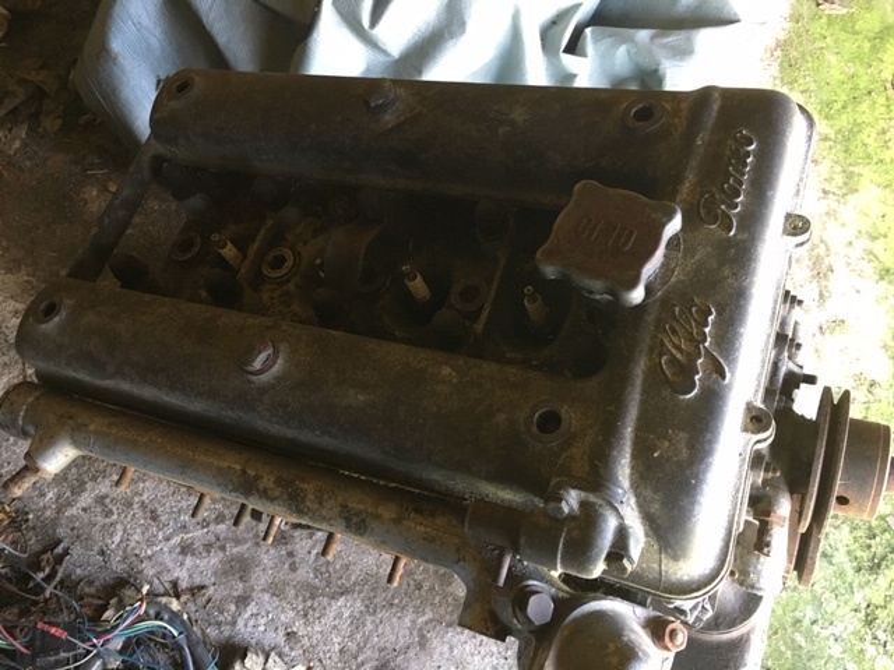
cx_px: 447
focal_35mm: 29
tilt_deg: -60.2
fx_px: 749
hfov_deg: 61.7
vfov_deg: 48.2
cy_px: 335
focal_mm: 4.15
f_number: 2.2
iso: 200
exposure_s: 1/33
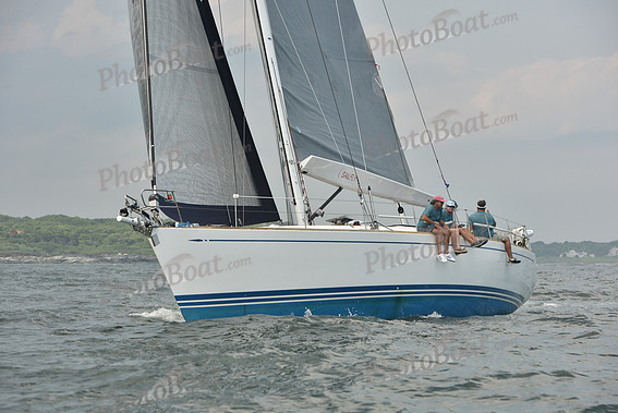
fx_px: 2371
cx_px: 308
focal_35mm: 138
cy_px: 204
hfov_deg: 14.9
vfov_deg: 10.0
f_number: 8
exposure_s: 1/800
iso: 250
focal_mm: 135
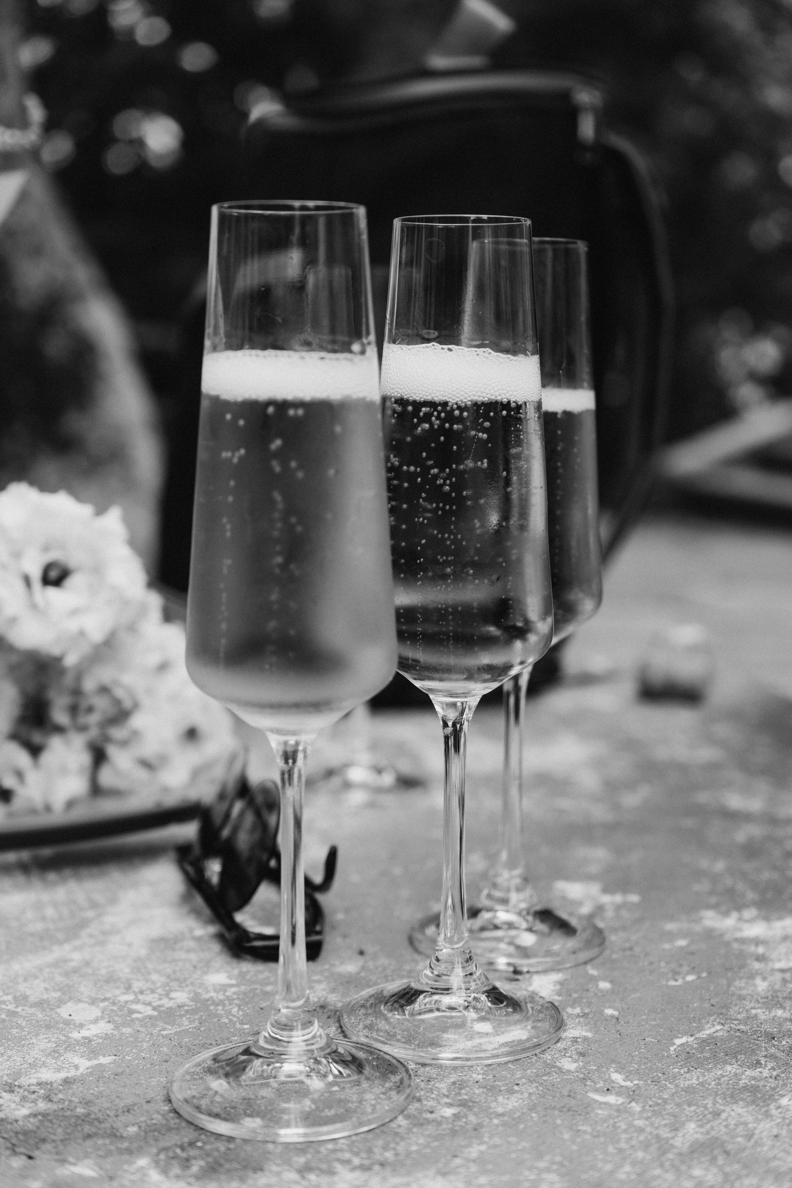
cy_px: 594
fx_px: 1782
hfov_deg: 25.1
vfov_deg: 36.9
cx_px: 396
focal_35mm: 54
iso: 200
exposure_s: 1/250
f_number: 5
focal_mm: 54
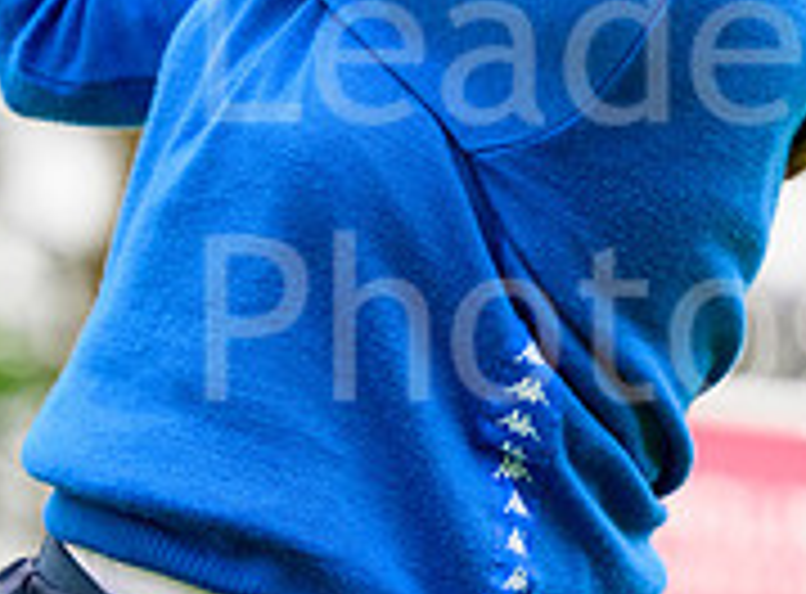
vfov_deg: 3.1
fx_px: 11040
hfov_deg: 4.2
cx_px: 956
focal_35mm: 477
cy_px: 4
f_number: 2.8
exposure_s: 1/1250
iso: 1000
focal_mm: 125
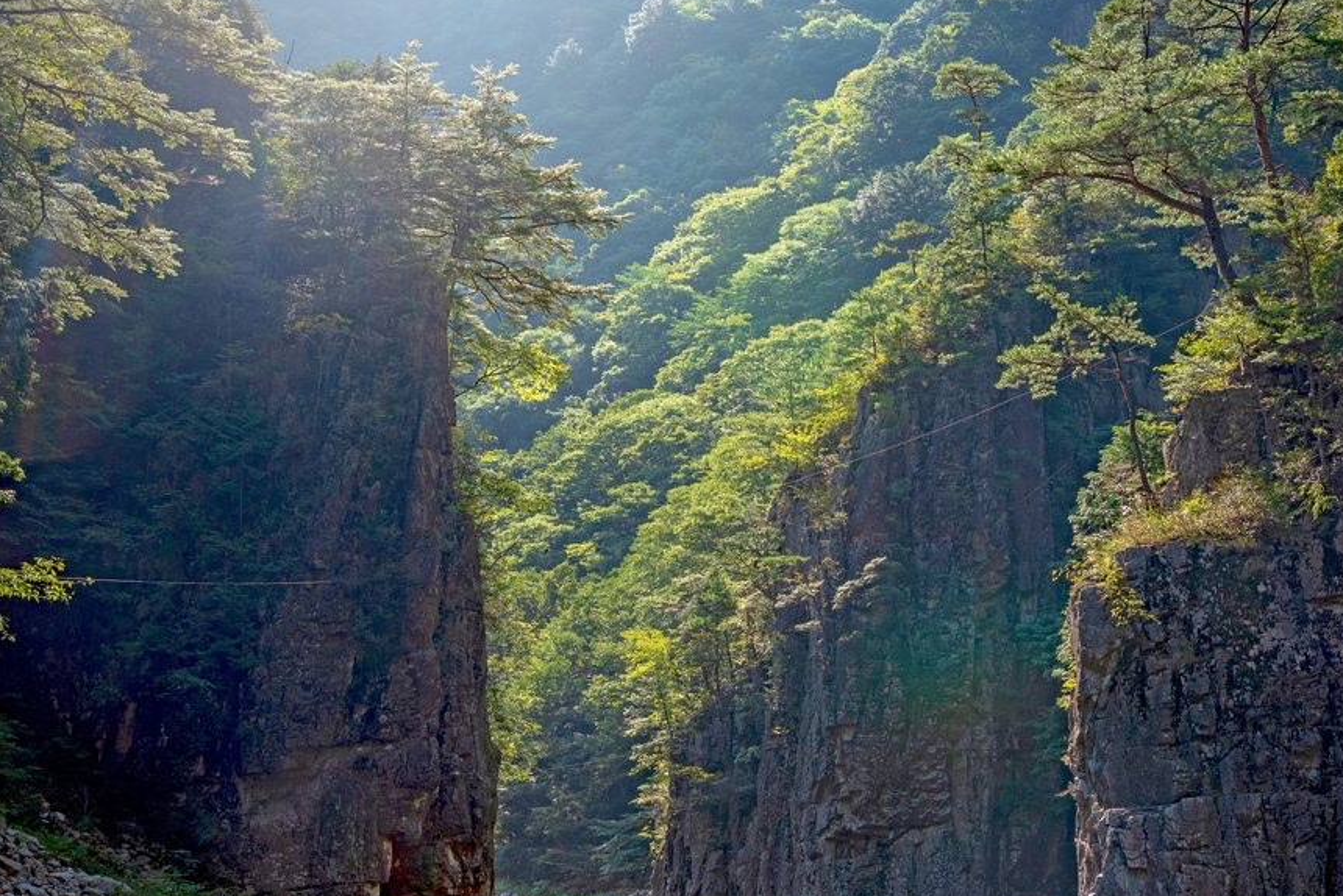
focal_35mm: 53
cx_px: 885
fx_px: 1978
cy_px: 514
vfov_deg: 25.5
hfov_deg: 37.1
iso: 100
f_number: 8
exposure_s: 1/40
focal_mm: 38
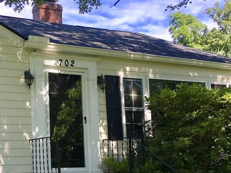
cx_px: 22
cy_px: 105
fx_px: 400
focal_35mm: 60
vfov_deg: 24.4
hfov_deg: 30.7
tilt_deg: +7.5
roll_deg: +1.6
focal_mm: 4.15
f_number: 2.2
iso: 25
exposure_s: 1/582
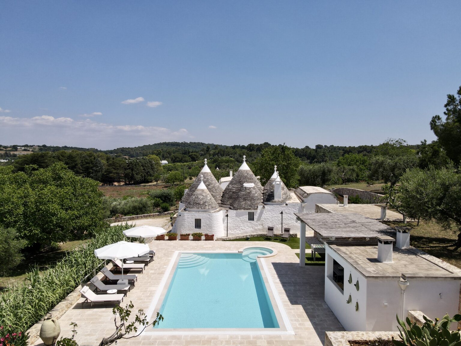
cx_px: 230
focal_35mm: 24
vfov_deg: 56.8
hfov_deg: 71.6
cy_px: 173
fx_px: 320
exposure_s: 1/1250
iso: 100
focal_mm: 4.5
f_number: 2.8
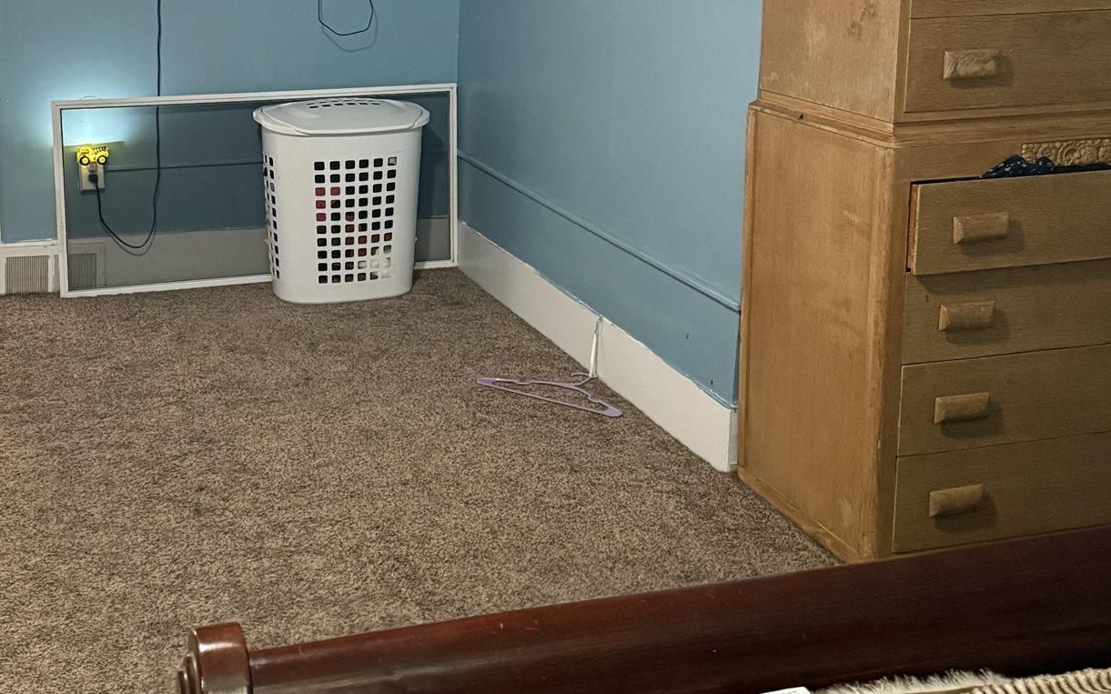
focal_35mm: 48
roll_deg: -2.1
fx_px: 1453
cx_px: 379
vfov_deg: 26.5
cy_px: 173
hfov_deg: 41.4
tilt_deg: -12.1
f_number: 1.78
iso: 800
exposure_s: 1/40
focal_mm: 6.76
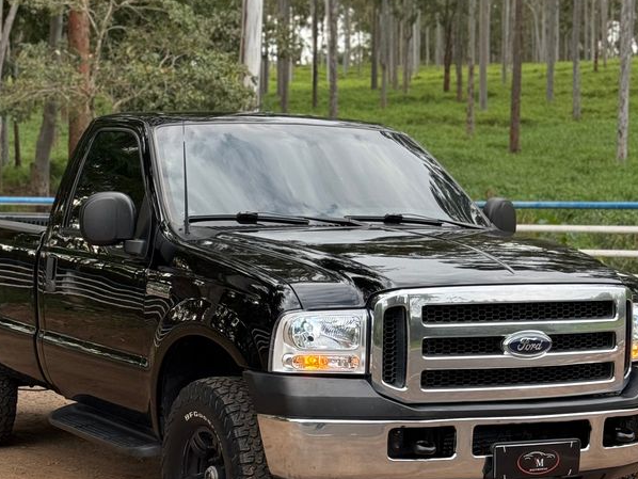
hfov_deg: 29.8
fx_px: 1198
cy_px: 312
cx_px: 288
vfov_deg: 22.5
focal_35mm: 65
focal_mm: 6.76
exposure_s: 1/592
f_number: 1.78
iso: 100
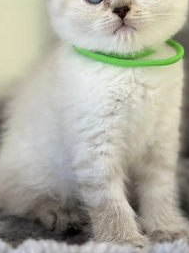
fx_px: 555
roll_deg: -3.2
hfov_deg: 19.3
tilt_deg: -2.6
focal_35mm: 76
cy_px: 79
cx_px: 118
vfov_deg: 25.5
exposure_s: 1/121
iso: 100
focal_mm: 6.86
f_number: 1.78
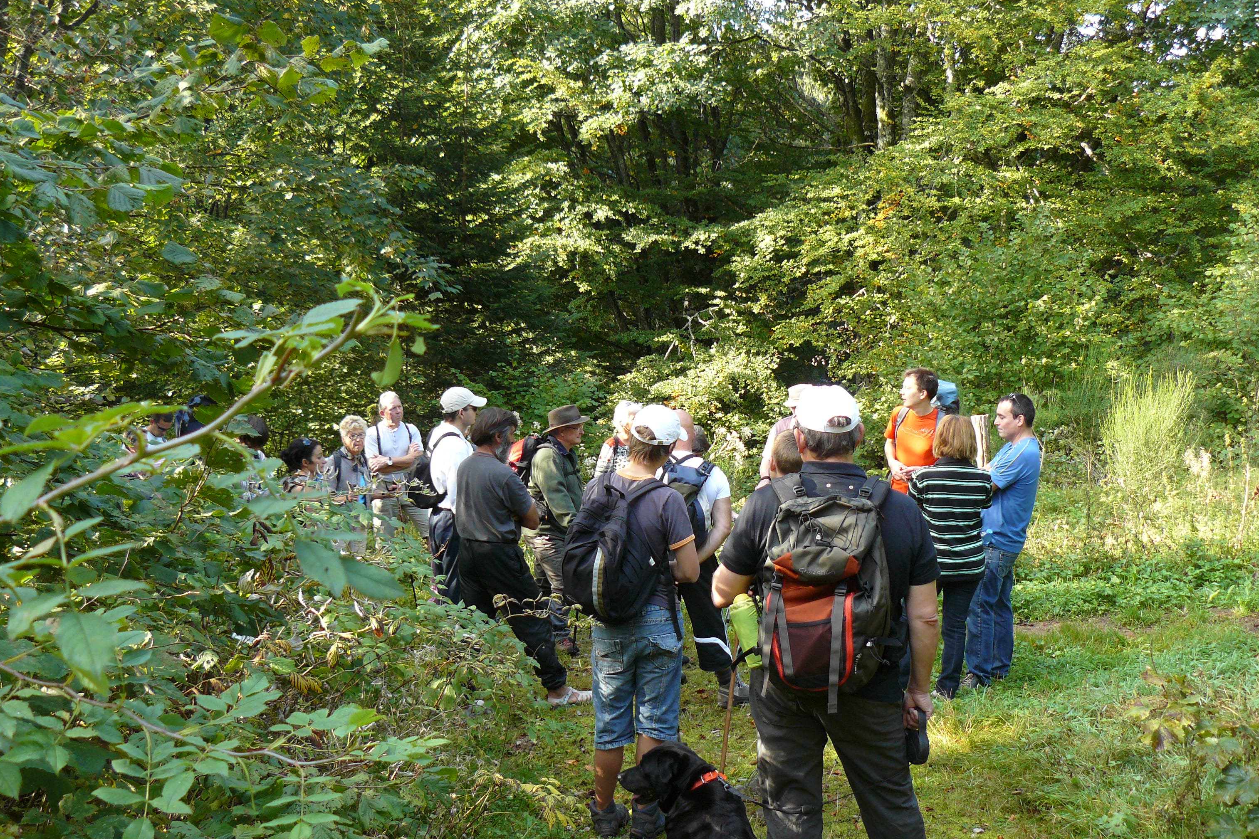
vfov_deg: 35.0
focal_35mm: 38
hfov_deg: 50.7
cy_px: 455
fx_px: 1329
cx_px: 629
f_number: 2.8
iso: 100
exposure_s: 1/60
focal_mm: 6
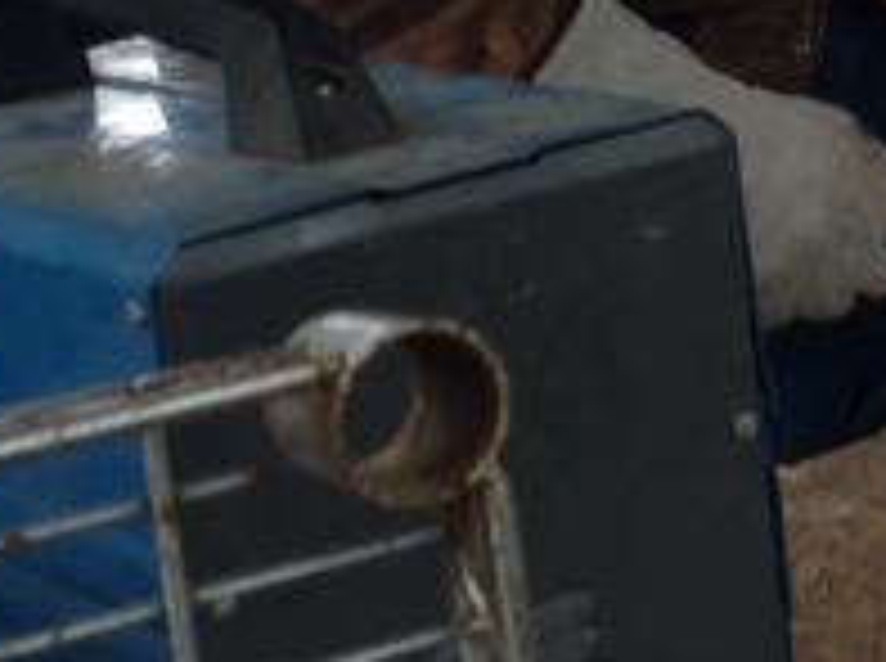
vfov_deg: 12.3
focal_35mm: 118
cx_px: 1156
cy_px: -99
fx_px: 3015
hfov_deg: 15.9
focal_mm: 4.15
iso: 40
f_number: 2.2
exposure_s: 1/60
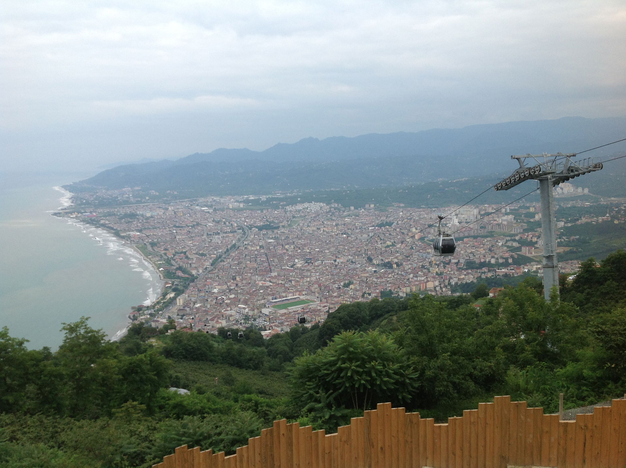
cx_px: 313
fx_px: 632
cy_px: 234
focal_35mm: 35
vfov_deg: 40.6
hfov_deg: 52.7
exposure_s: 1/1374
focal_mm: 4.28
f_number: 2.4
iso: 50
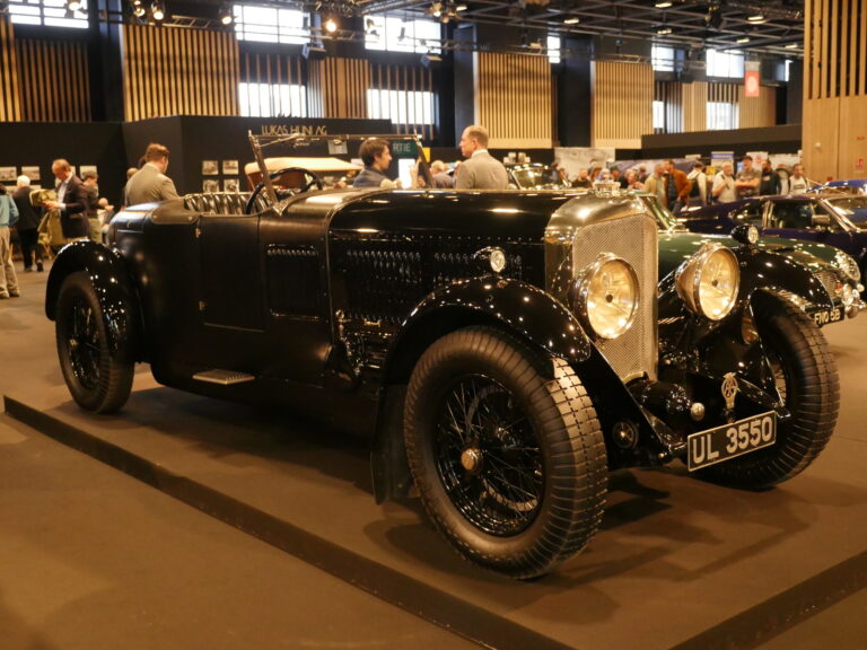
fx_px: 1052
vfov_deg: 34.3
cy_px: 325
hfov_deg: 44.8
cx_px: 434
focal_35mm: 42
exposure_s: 1/100
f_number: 2.8
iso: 3200
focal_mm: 21
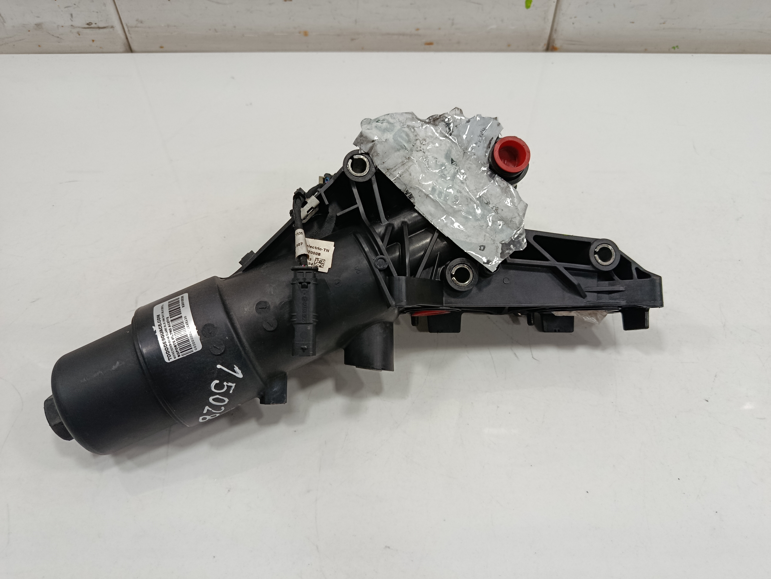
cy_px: 290
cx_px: 386
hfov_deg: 71.6
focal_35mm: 24
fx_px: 535
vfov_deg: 56.8
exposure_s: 1/100
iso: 1021
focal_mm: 5.24
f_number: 1.7
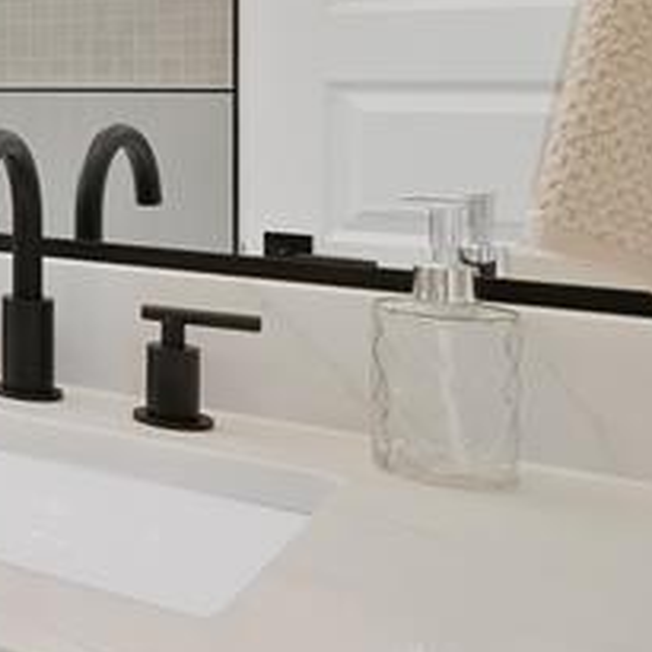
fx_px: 1087
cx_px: -655
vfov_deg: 31.6
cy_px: 51
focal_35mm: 51
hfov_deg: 19.2
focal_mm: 12
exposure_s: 1/15
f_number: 9
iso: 640
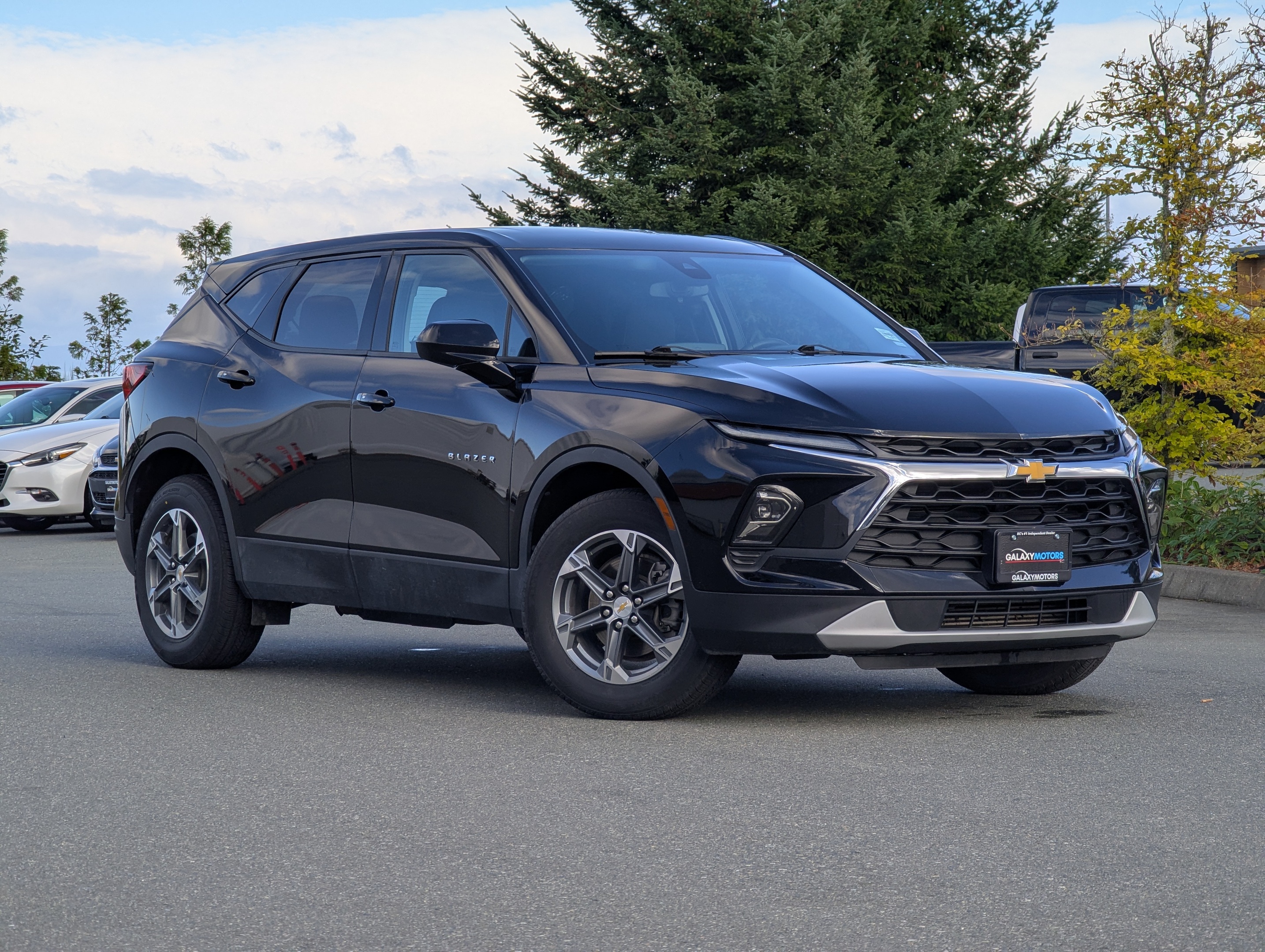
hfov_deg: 18.5
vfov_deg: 14.0
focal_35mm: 106
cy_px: 476
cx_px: 632
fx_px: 3879
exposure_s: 1/278
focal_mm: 19
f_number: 3.5
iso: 28
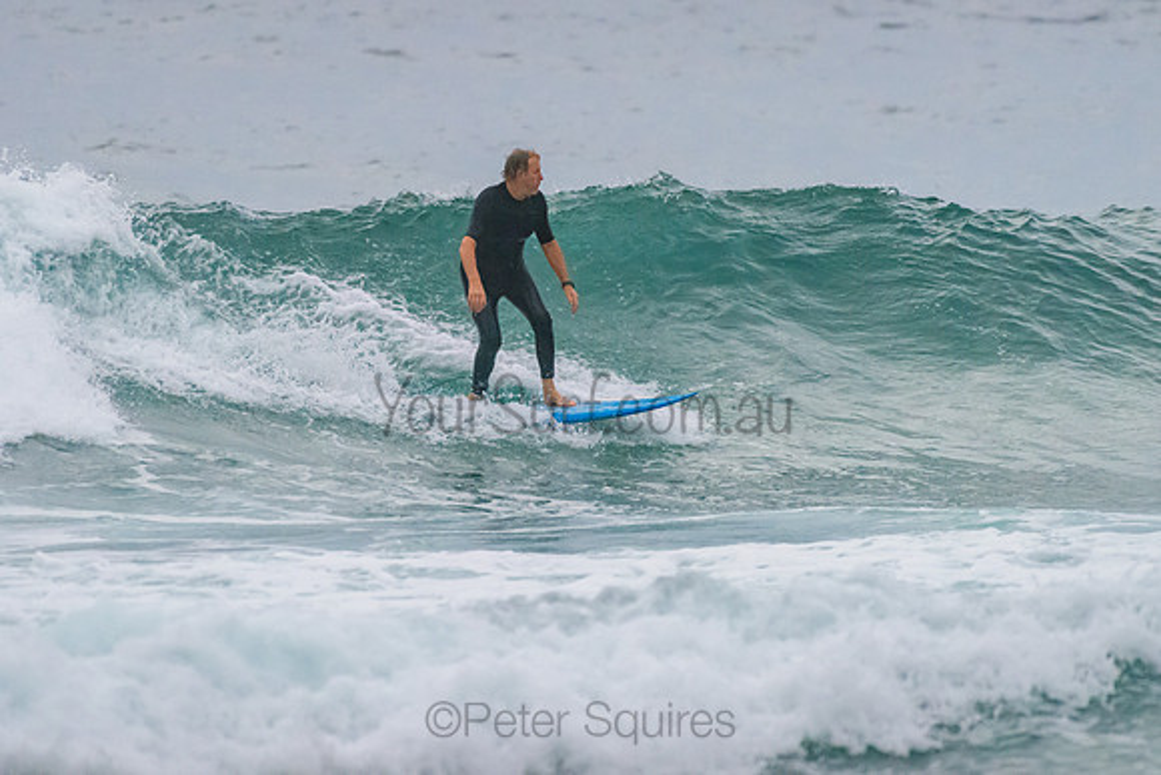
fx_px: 19777
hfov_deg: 3.4
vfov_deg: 2.2
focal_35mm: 613
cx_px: 563
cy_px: 308
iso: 3200
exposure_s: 1/1250
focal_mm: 500
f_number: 5.6
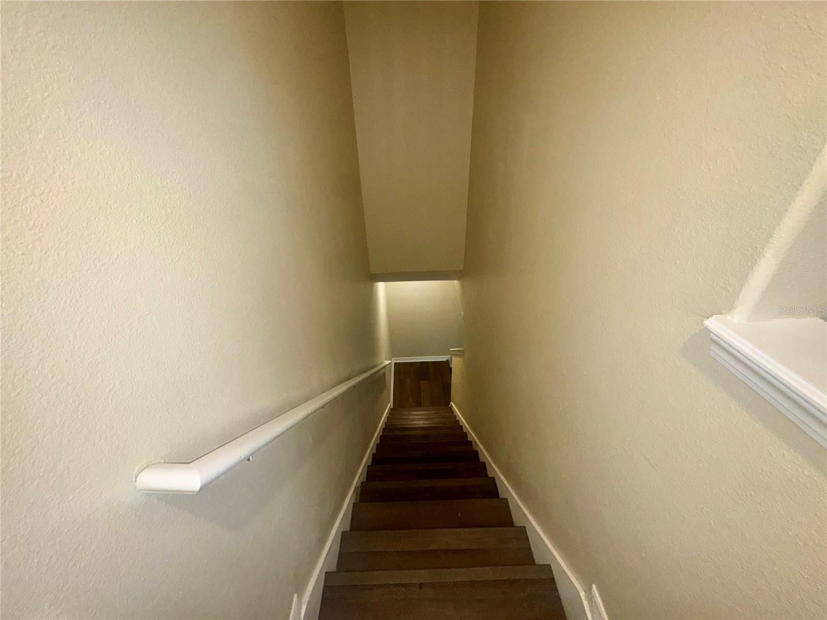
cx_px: 414
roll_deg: +1.5
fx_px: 334
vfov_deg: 85.7
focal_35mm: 14
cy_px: 310
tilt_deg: -32.1
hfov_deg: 102.1
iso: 125
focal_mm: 2.22
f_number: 2.2
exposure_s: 1/60
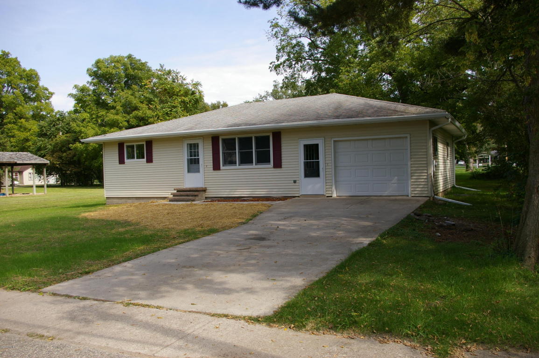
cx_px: 270
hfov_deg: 59.5
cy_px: 179
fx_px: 471
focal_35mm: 32
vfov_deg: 41.6
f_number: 8
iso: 200
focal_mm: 21
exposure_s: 1/250
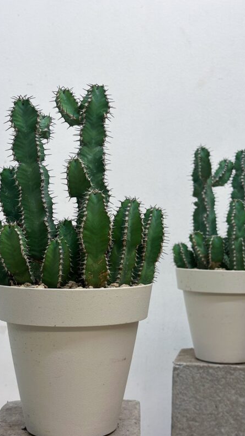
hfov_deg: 22.6
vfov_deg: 39.2
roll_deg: +0.2
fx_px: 612
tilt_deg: +2.4
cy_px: 217
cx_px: 125
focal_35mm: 53
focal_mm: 6.86
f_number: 1.78
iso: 100
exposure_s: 1/50
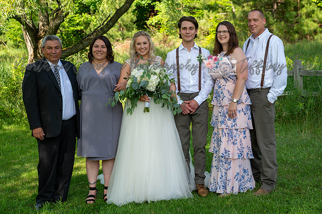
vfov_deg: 20.0
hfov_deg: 29.7
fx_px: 608
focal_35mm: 68
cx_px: 161
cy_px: 107
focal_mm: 68
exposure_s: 1/250
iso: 200
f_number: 4.5
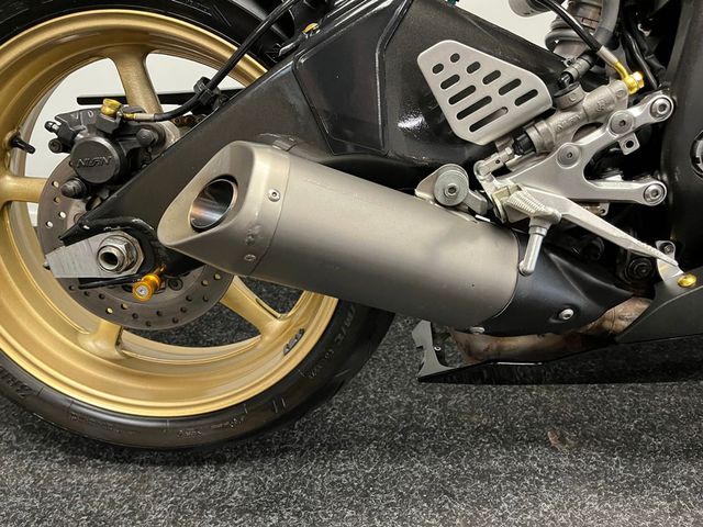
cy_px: 264
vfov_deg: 53.1
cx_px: 352
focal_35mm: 26
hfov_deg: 67.3
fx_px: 528
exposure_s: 1/50
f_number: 1.6
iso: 500
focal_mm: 5.1
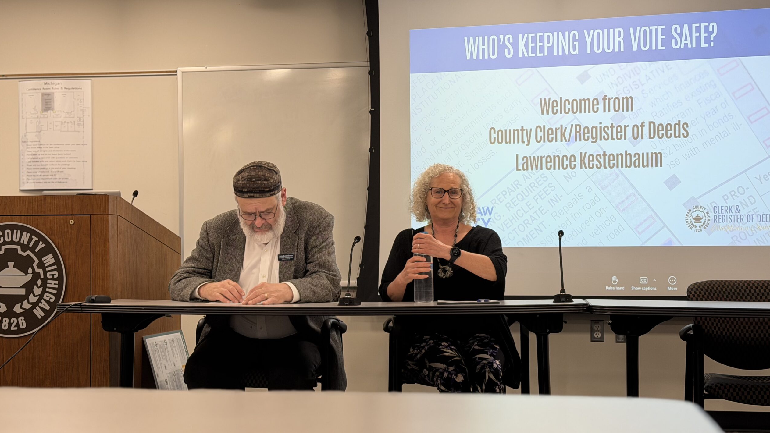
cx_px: 387
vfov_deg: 22.6
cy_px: 263
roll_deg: -0.8
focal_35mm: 53
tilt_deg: +0.4
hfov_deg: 39.2
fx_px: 1082
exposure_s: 1/121
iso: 80
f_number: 1.78
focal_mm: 6.76
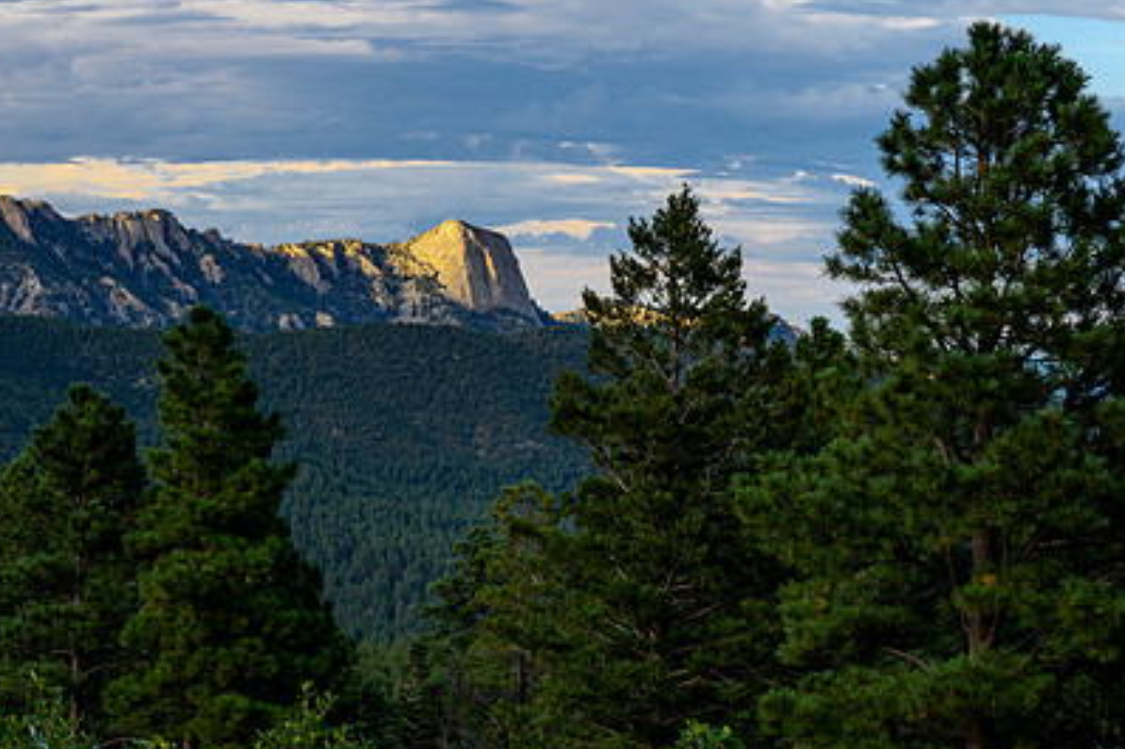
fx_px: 3186
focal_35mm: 102
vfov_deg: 13.4
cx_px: 322
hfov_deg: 19.9
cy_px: 427
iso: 100
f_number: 16
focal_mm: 70
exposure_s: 1/20
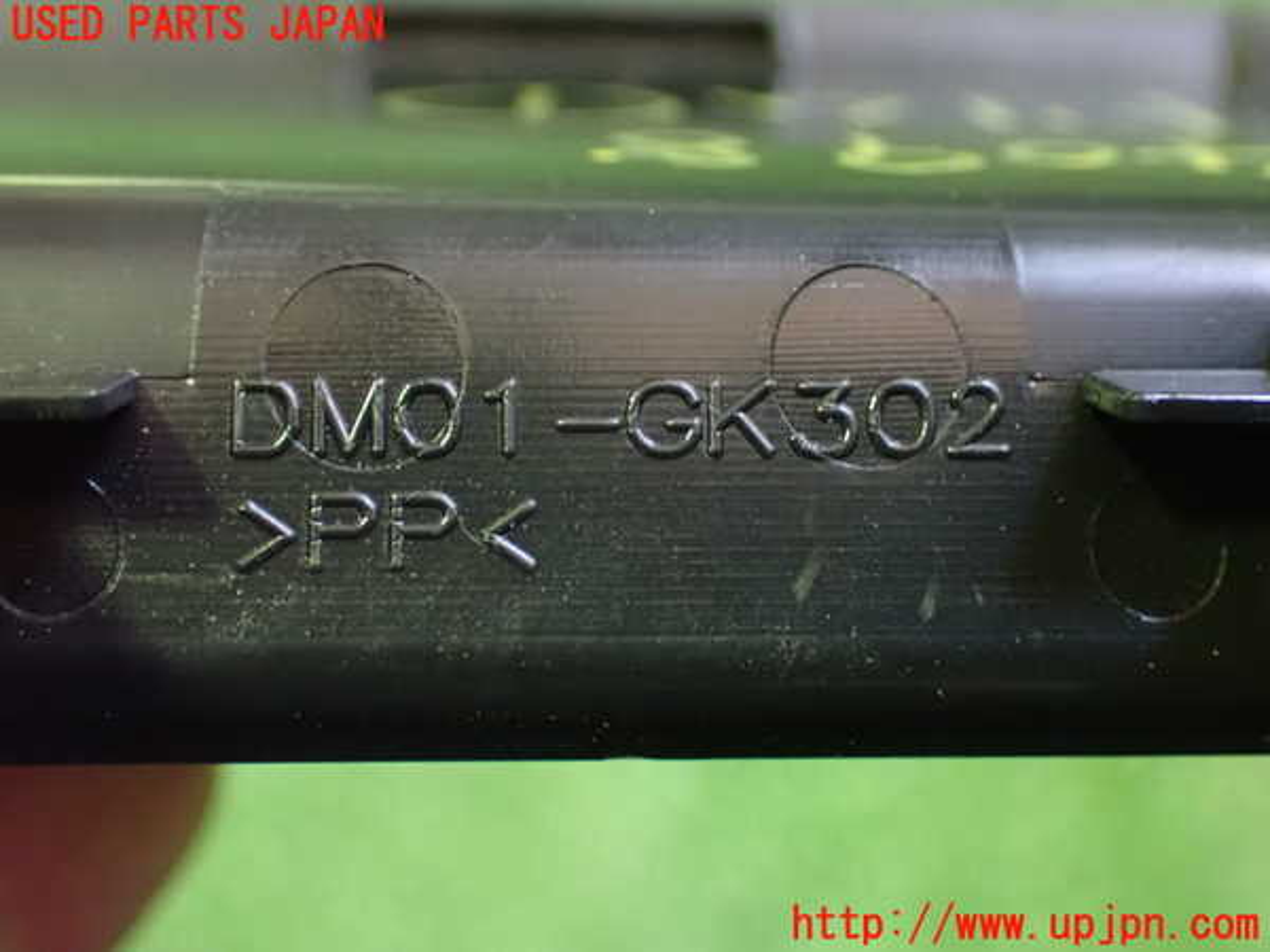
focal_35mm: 54
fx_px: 1981
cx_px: 635
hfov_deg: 35.5
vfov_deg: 27.0
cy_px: 476
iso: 1600
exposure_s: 1/25
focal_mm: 9.65
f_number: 3.3
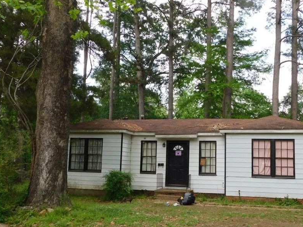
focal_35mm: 39
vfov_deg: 36.8
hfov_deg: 47.7
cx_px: 174
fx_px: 341
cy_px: 126
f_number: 3.2
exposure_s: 1/200
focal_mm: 5.3
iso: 125
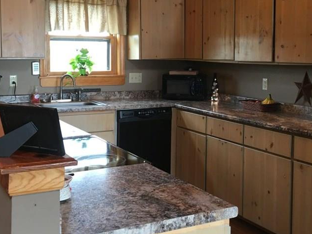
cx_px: 153
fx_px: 424
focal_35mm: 47
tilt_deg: -2.6
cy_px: 77
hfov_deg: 40.4
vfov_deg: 30.6
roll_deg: -1.0
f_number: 2.2
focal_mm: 4.15
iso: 32
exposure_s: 1/15
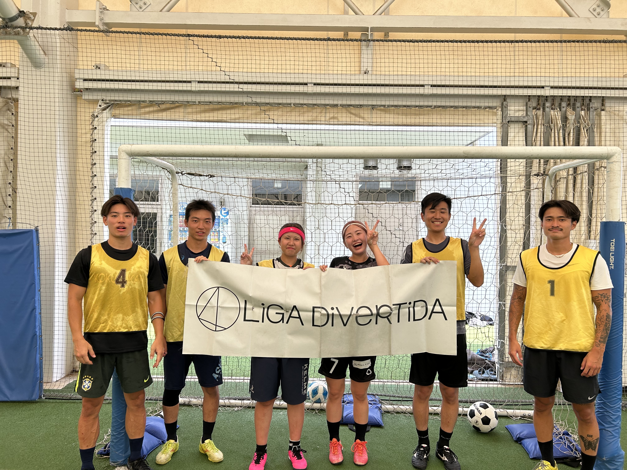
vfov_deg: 53.1
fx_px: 471
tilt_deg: +0.0
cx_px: 314
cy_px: 235
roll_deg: -1.1
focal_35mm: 26
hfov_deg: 67.3
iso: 50
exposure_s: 1/547
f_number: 1.5
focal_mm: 5.7
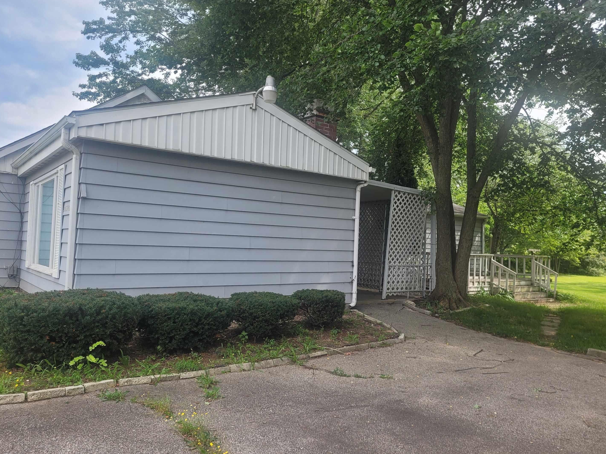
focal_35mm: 28
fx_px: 490
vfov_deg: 49.7
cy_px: 228
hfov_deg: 63.4
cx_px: 320
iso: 40
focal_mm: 5.4
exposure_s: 1/934
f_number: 1.8
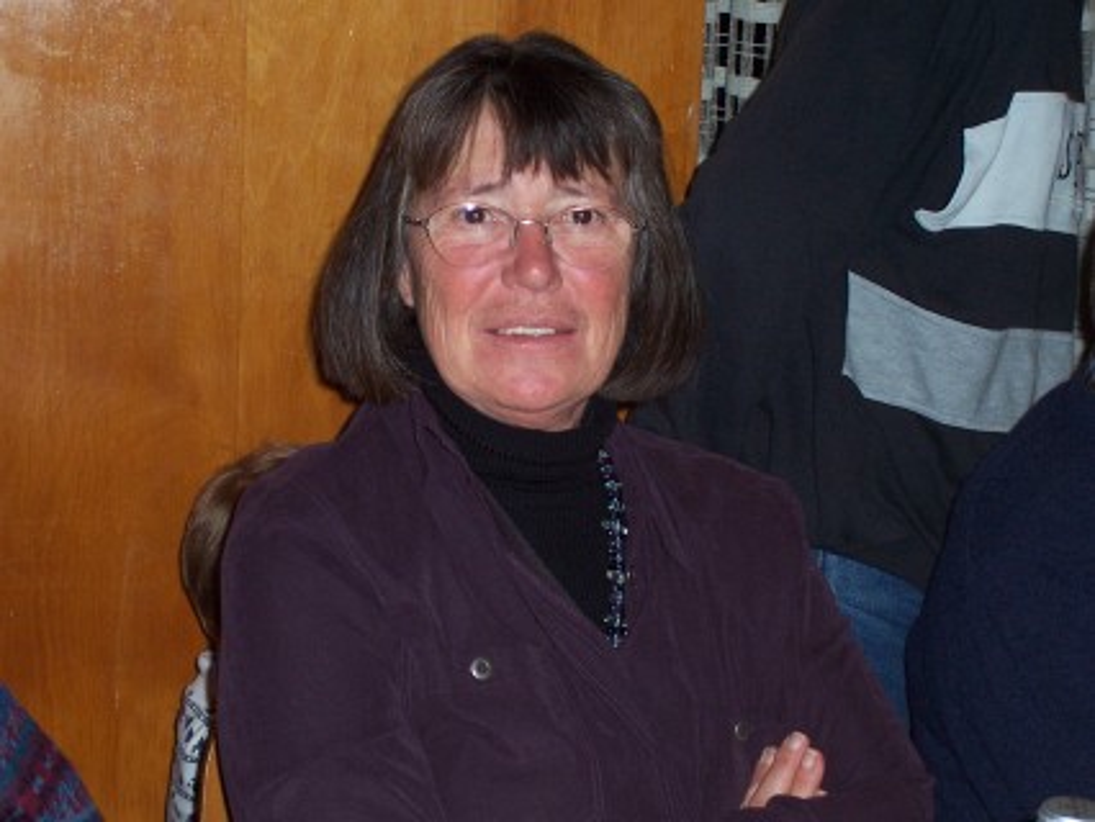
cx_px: 548
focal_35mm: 82
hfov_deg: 23.8
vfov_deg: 18.0
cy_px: 411
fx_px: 2595
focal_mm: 13.5
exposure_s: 1/90
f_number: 4.1
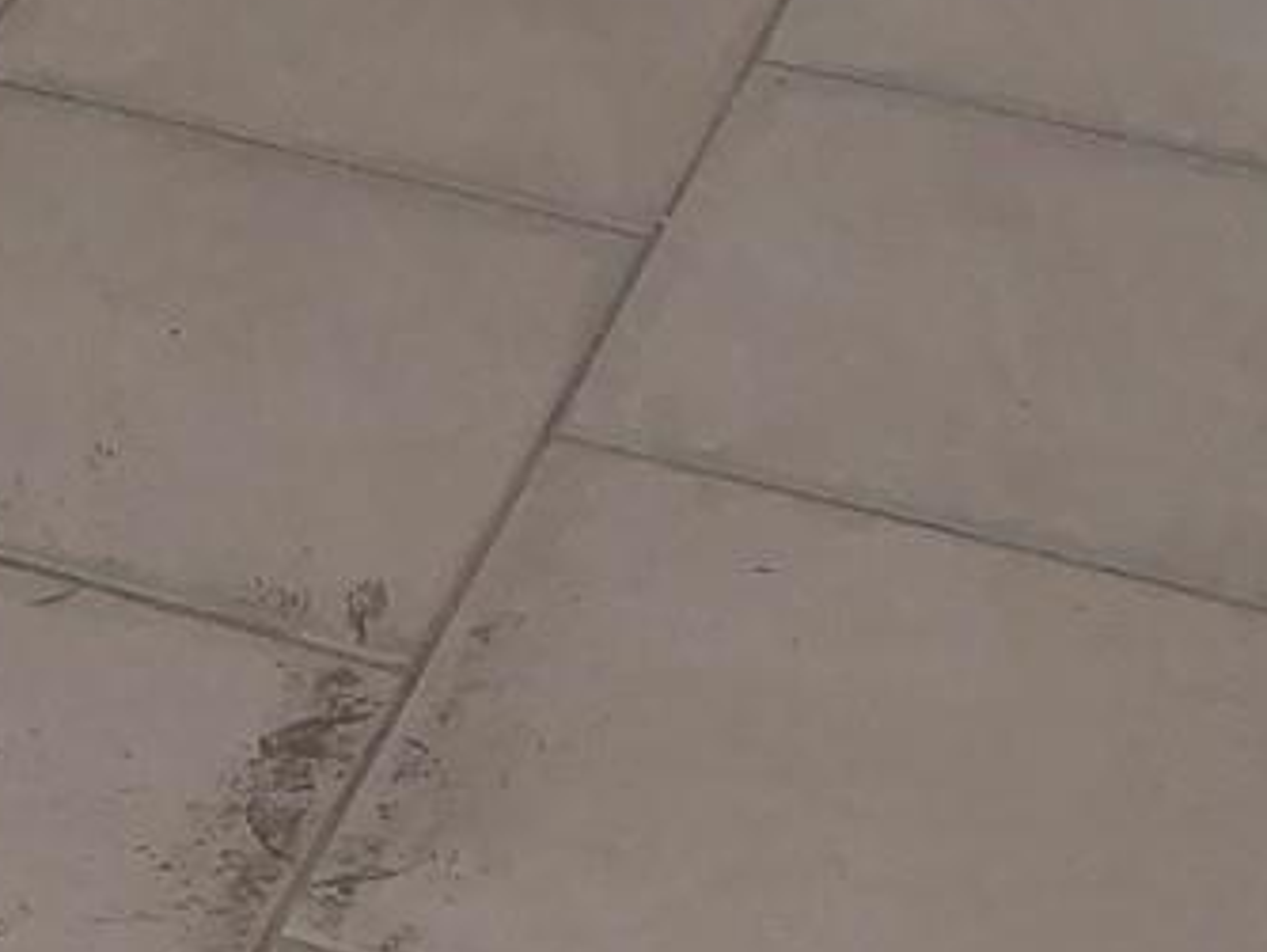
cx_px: 125
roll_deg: -1.6
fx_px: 4908
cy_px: -1183
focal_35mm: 134
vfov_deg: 10.0
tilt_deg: -14.9
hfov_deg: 14.6
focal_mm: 3.99
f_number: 1.8
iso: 50
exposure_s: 1/120
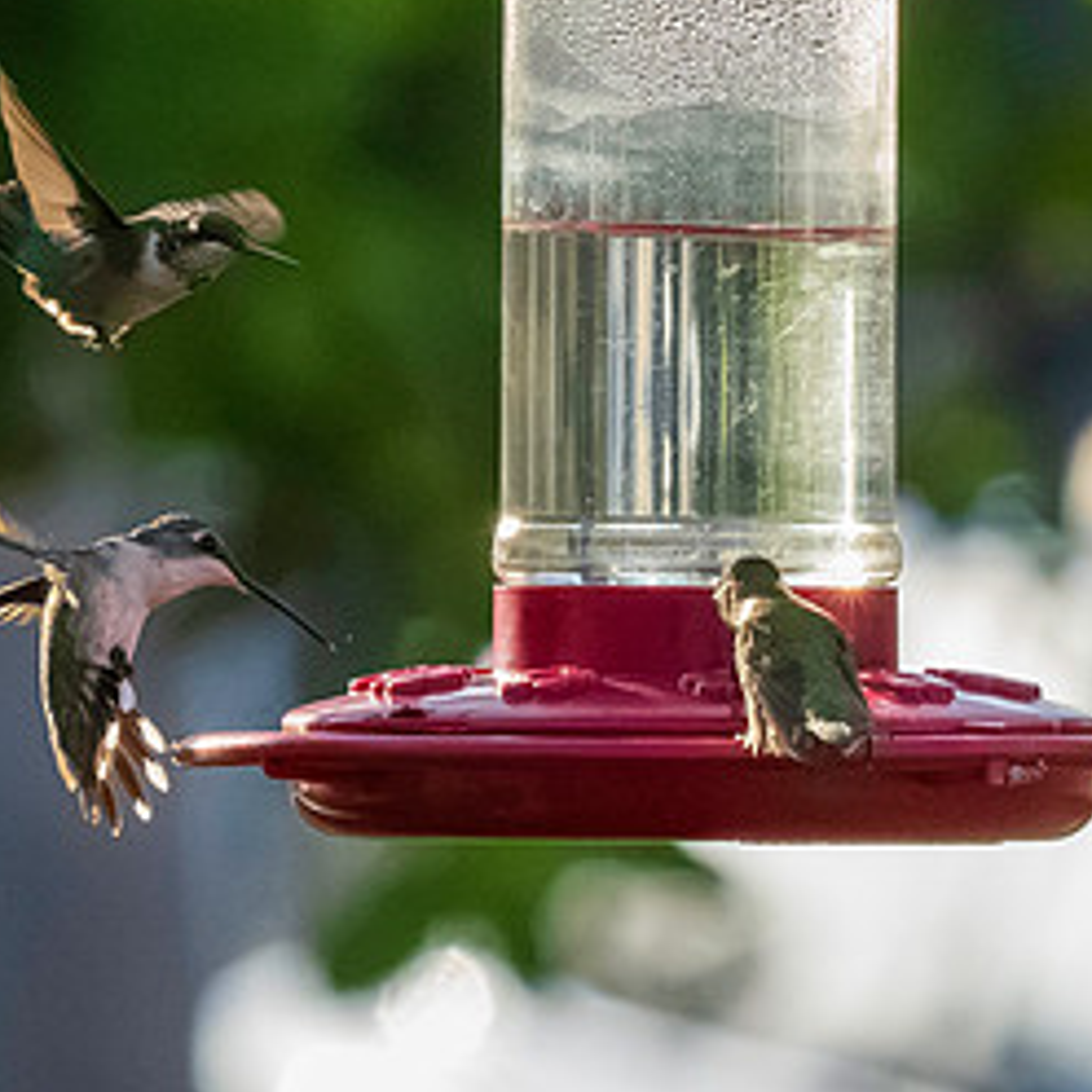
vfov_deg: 1.1
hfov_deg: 1.1
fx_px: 58818
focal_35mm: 1648
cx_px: 655
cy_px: -222
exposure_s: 1/2500
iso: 11400
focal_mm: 320
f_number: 13
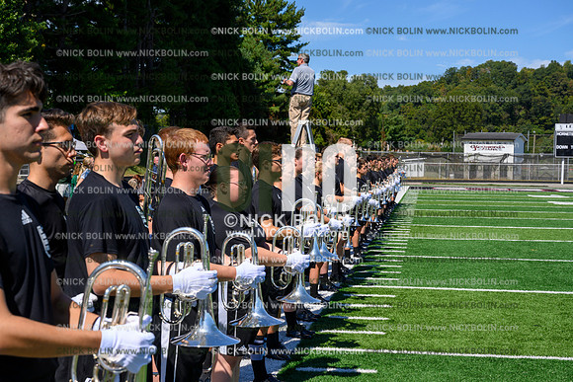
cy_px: 191
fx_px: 955
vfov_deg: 22.6
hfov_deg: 33.4
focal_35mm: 60
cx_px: 286
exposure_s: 1/640
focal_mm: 60
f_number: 8
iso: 160
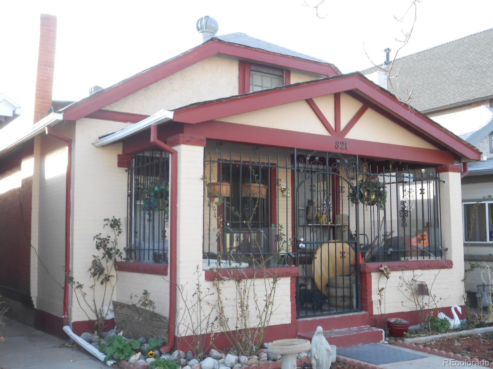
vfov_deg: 32.9
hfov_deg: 42.9
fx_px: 627
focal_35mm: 44
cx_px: 246
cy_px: 184
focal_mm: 7.8
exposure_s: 1/40
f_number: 4.5
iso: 80
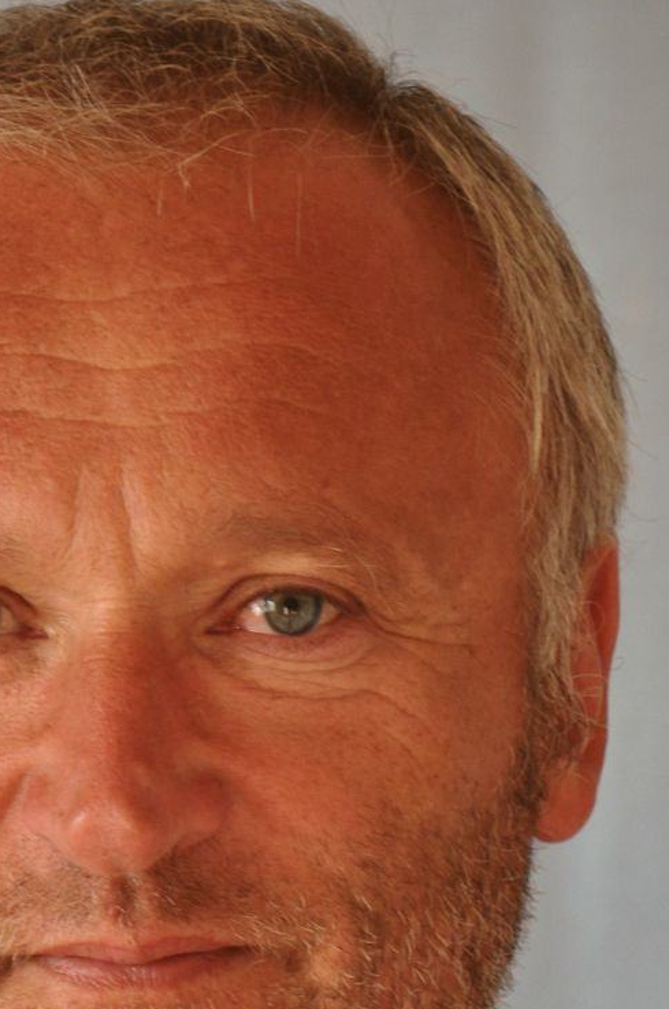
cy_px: 867
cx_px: 96
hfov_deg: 4.3
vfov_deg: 6.4
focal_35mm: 322
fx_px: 9005
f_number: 5.6
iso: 800
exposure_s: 1/30
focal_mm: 105
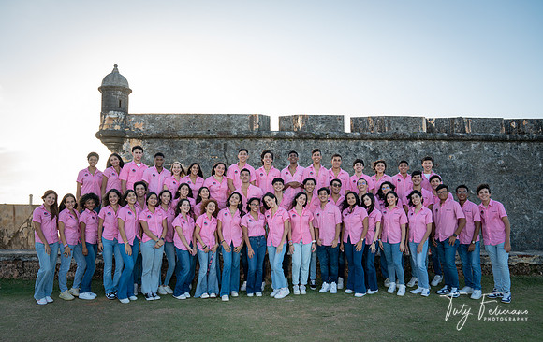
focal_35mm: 27
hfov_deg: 67.8
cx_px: 264
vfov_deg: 46.0
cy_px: 186
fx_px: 404
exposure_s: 1/160
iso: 125
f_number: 4.5
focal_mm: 26
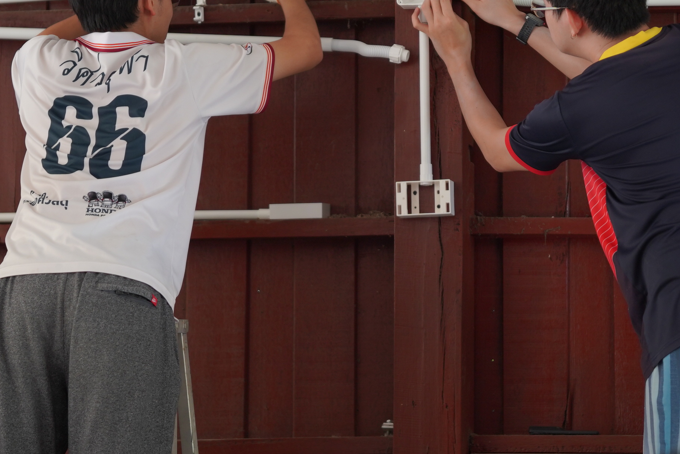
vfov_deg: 7.5
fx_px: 3457
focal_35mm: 183
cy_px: 173
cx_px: 339
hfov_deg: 11.2
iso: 320
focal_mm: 85
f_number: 1.4
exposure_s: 1/320
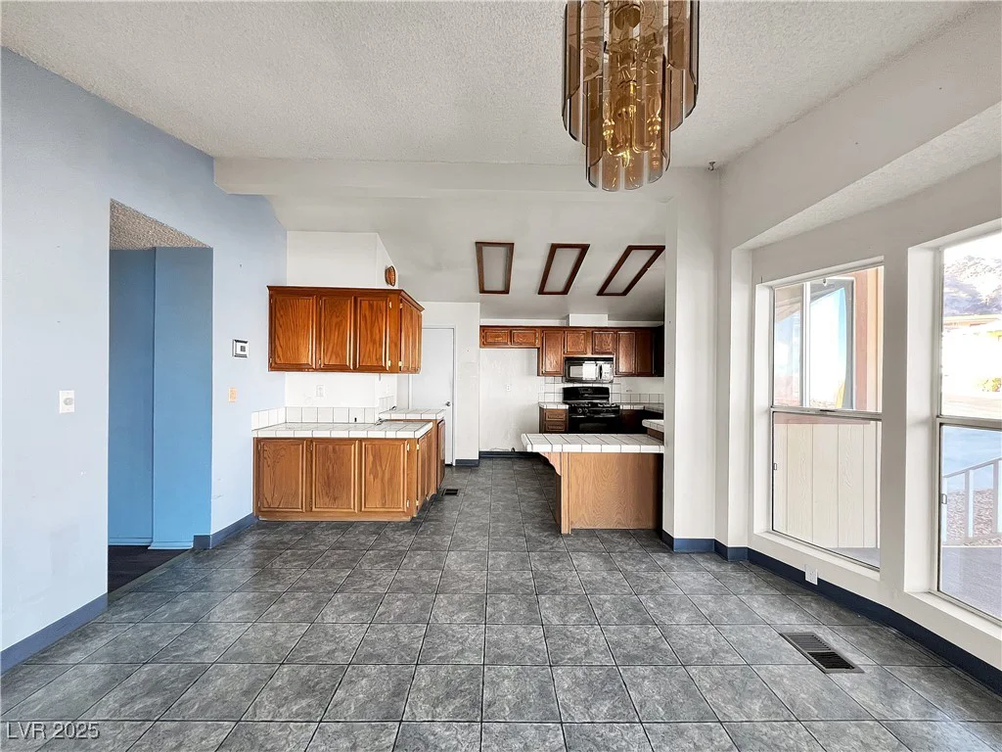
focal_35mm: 13
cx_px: 501
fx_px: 376
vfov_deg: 89.9
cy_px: 376
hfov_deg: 106.2
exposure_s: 1/99
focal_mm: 1.57
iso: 200
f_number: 1.8
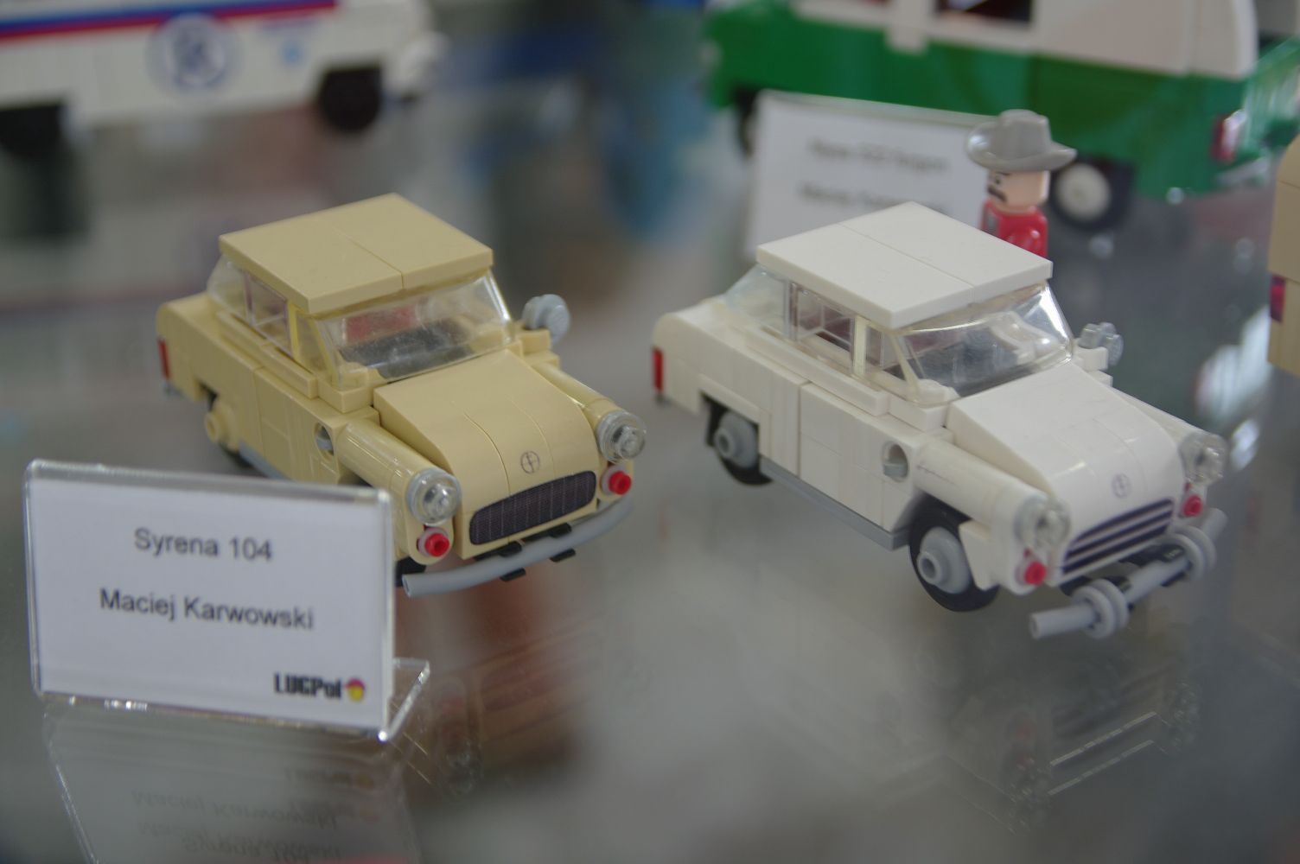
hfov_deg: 34.2
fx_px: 2111
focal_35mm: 58
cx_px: 650
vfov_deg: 23.1
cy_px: 432
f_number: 3.5
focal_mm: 39
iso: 100
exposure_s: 1/6
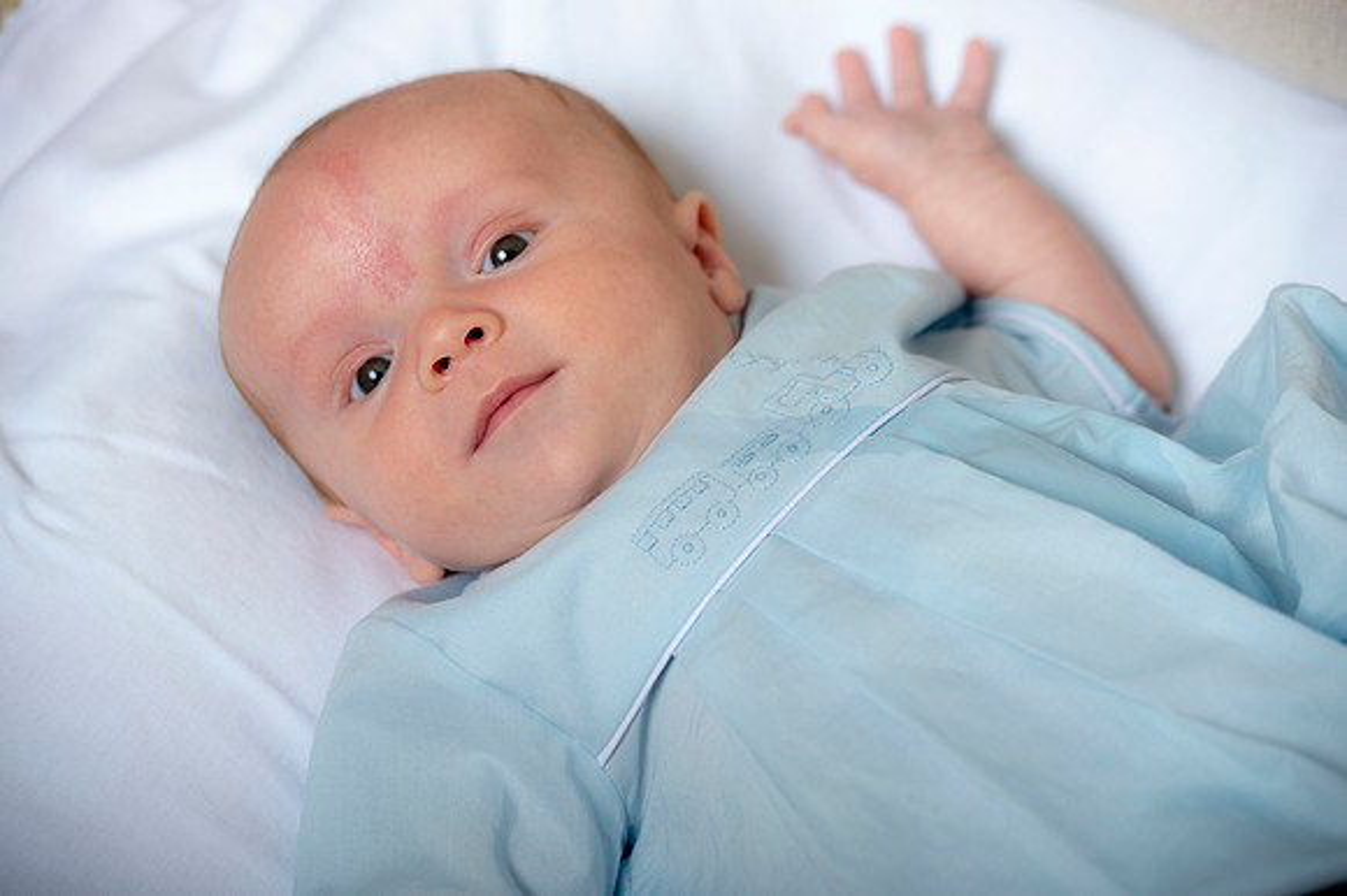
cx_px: 674
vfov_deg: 8.1
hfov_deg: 12.1
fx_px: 6357
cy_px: 448
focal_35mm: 170
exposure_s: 1/200
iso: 250
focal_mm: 170
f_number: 5.6
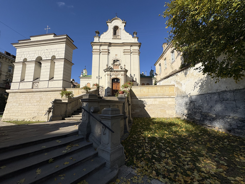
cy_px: 92
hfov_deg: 102.1
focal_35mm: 14
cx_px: 122
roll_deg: +0.0
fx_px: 99
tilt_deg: +8.3
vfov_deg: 85.7
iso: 50
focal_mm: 2.22
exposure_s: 1/3390
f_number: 2.2
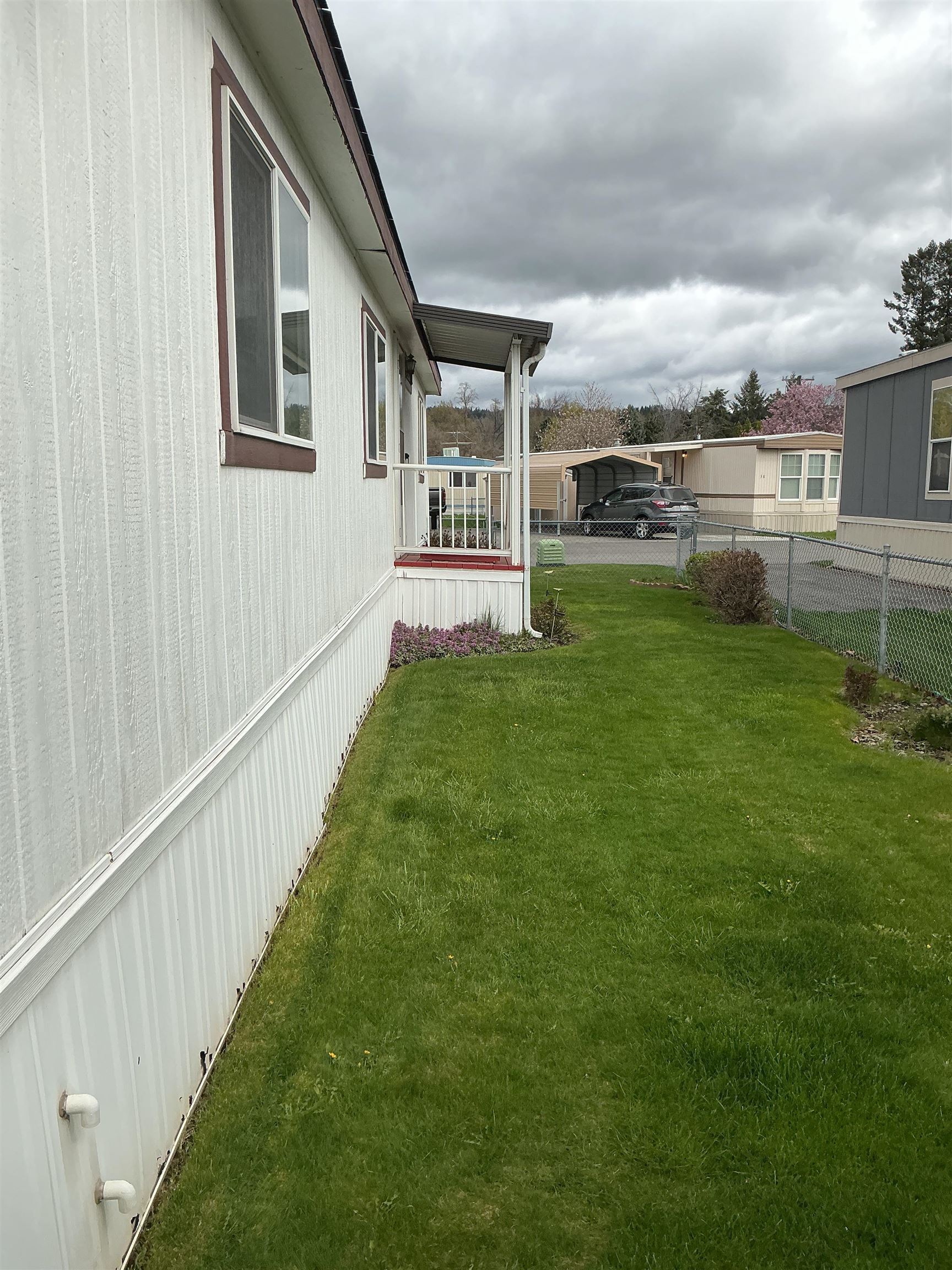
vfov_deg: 61.7
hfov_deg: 48.2
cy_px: 635
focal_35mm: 29
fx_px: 1063
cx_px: 476
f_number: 1.8
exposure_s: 1/1786
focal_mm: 3
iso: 25
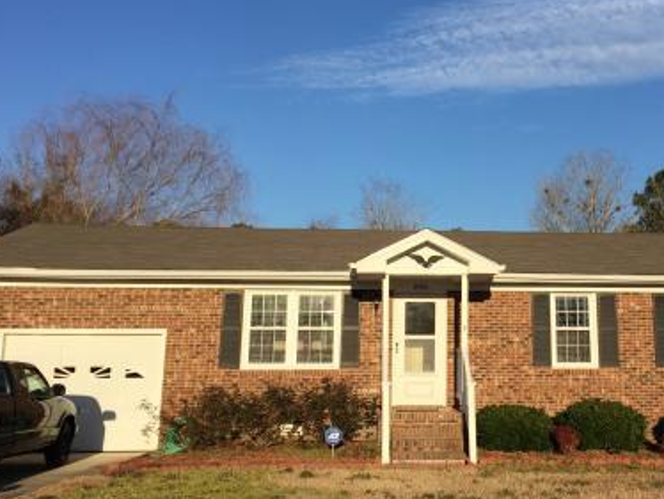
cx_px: 447
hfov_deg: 41.5
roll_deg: -0.2
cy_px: 208
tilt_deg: +10.7
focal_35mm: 45
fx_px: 864
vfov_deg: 32.2
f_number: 2.2
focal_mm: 4.15
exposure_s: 1/2639
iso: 32
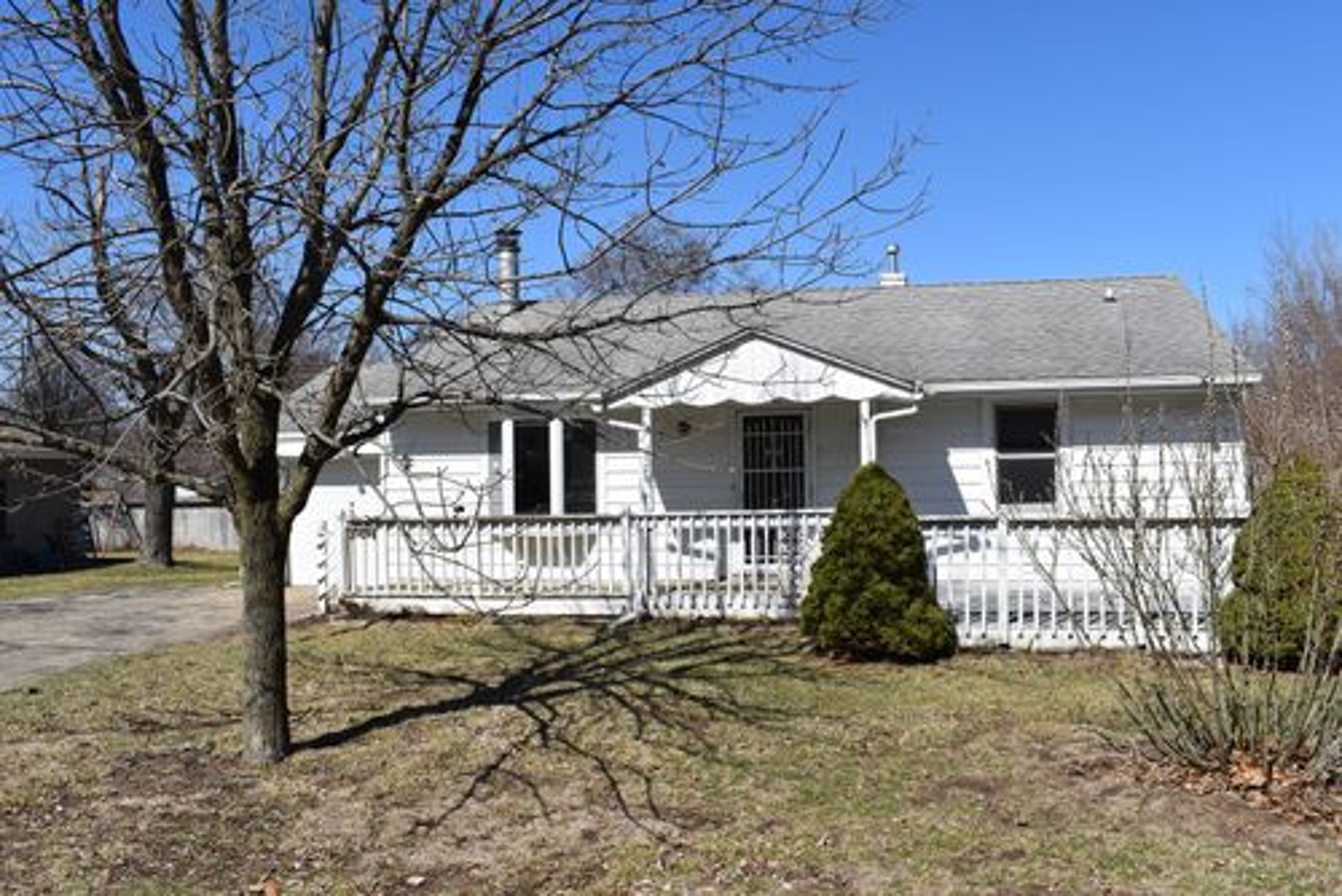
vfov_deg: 40.0
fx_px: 1231
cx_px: 671
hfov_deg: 57.2
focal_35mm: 33
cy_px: 448
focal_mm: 22
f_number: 11
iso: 200
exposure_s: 1/500
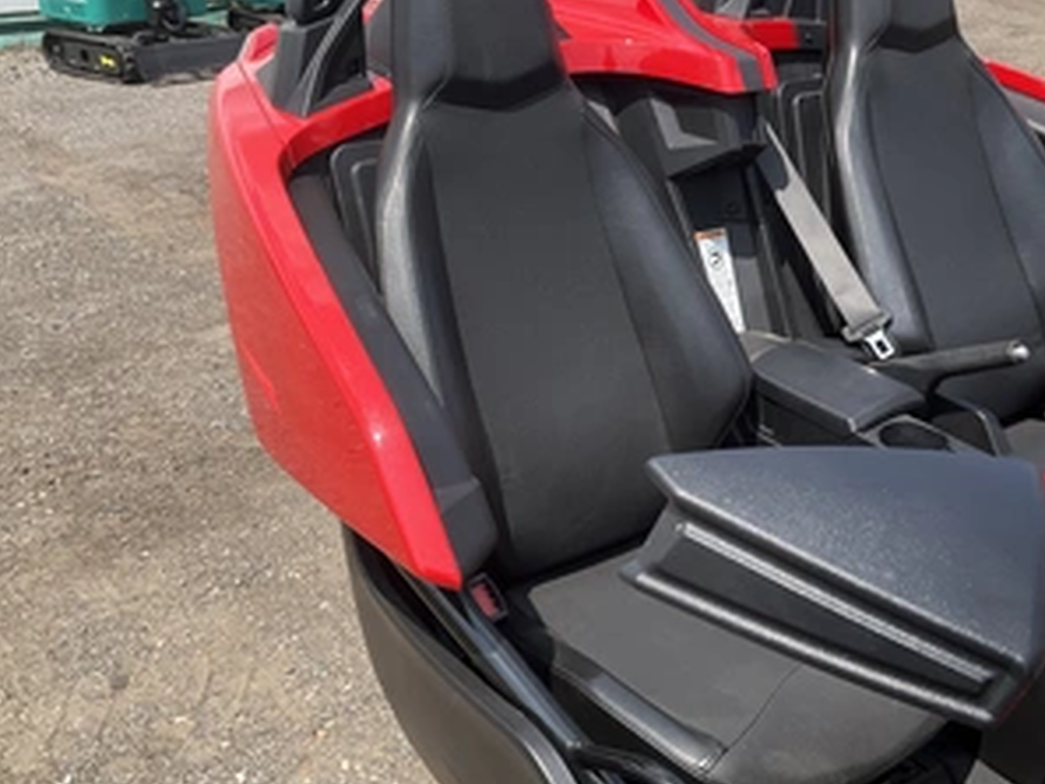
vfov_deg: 36.8
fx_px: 1178
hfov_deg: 47.8
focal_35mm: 39
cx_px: 496
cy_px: 359
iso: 25
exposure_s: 1/1098
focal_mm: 3
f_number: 1.8
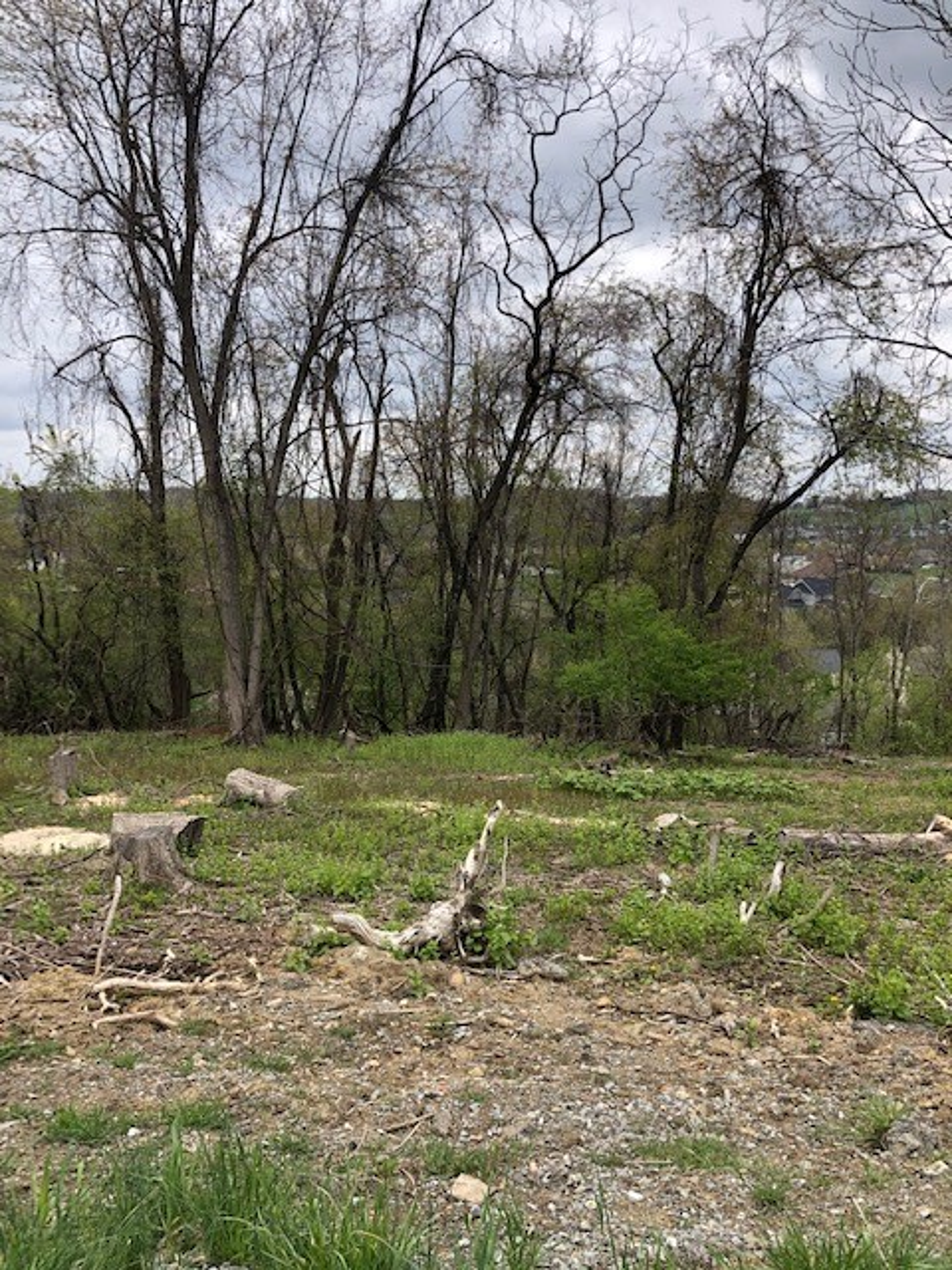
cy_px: 635
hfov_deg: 49.7
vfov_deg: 63.4
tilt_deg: -6.6
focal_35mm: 28
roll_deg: +3.9
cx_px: 476
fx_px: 1027
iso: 20
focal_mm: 4
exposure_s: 1/1091
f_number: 1.8
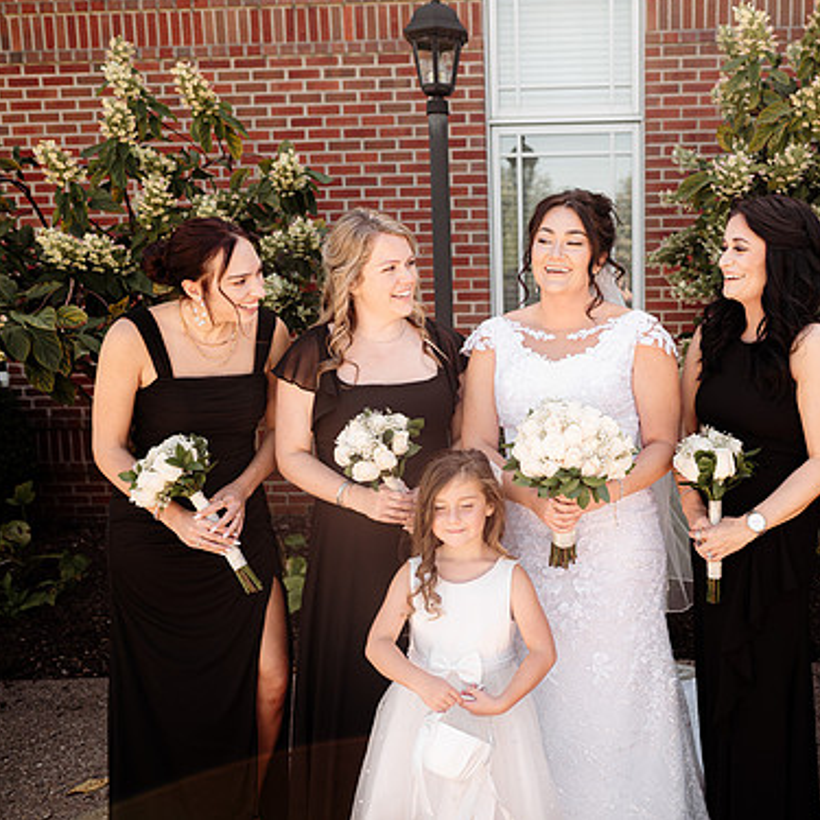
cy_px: 399
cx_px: 552
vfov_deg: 49.7
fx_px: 884
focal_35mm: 33
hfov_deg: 48.8
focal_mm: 24
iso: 160
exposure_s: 1/640
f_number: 2.8
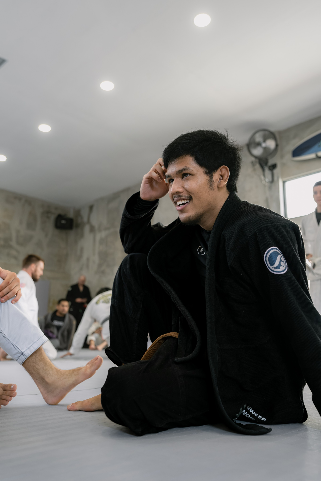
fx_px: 428
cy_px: 240
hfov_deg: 41.1
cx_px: 160
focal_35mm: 32
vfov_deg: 58.7
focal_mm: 32
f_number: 2.8
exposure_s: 1/320
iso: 1250
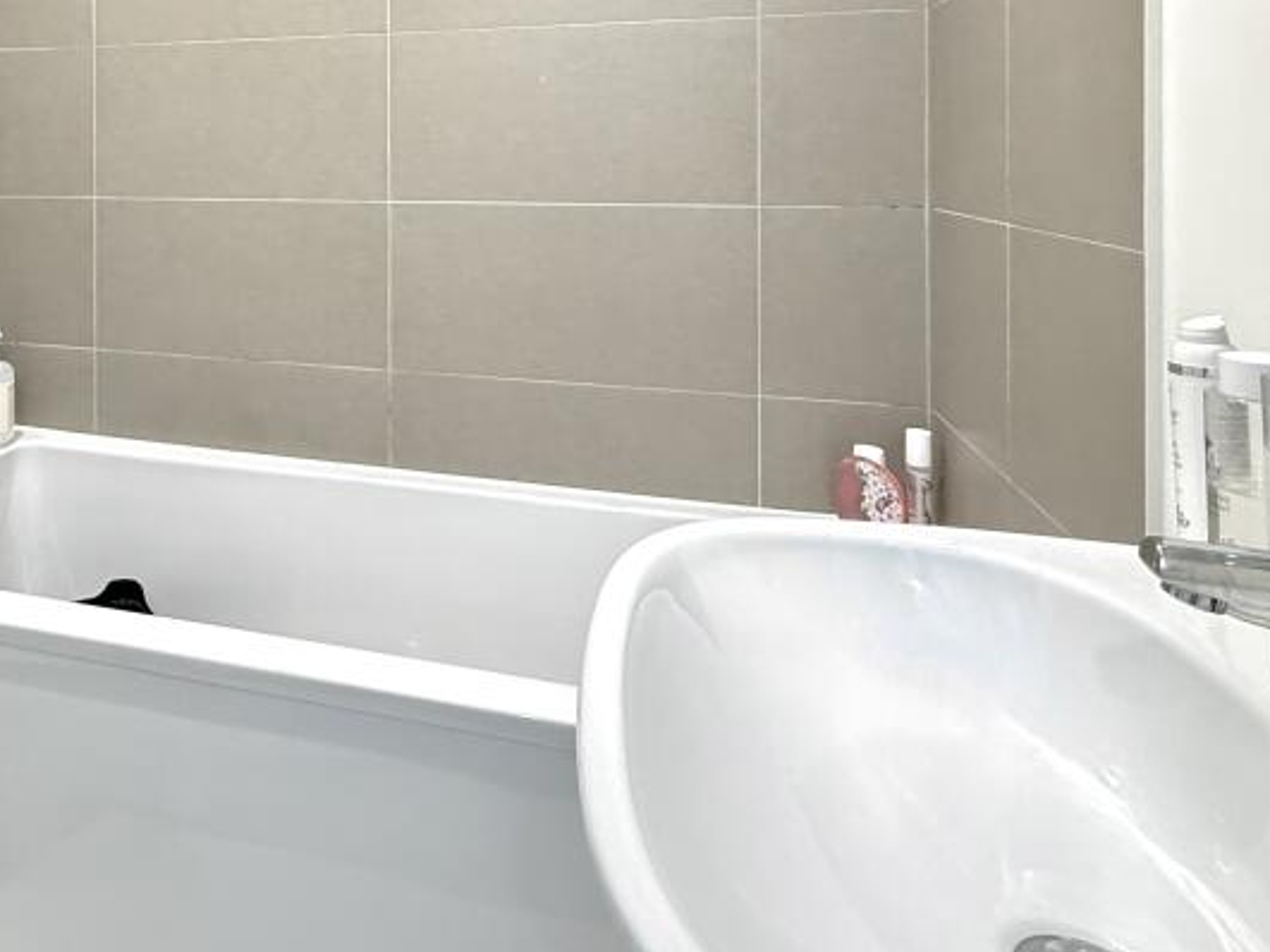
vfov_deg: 47.7
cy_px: 153
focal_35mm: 27
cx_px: 325
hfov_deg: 61.8
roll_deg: -0.1
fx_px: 990
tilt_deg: +0.0
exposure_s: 1/50
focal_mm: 2.22
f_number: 2.2
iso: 500
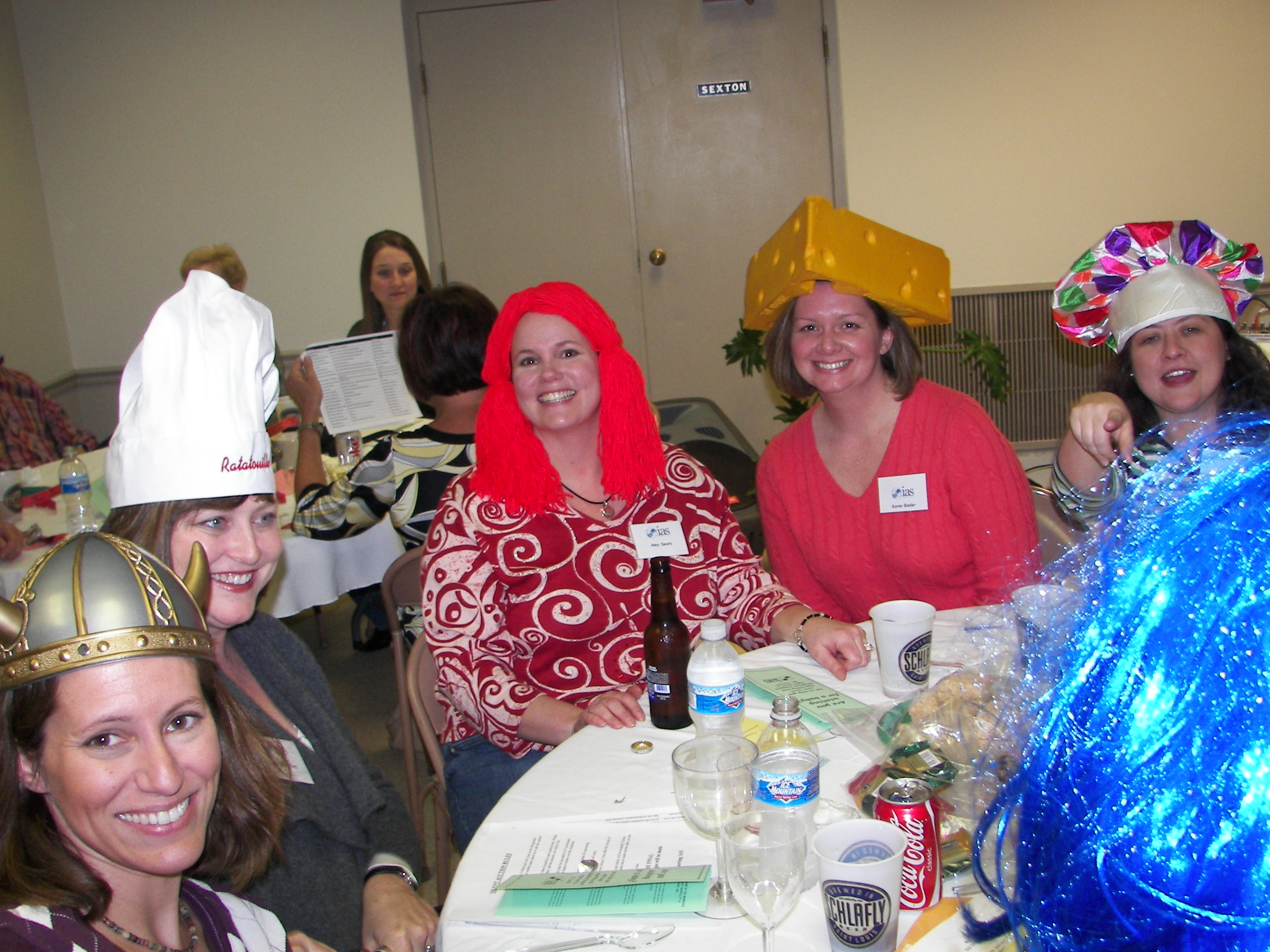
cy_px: 478
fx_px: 1357
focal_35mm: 37
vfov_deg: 38.7
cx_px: 638
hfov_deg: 50.1
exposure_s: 1/30
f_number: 2.8
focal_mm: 6
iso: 100
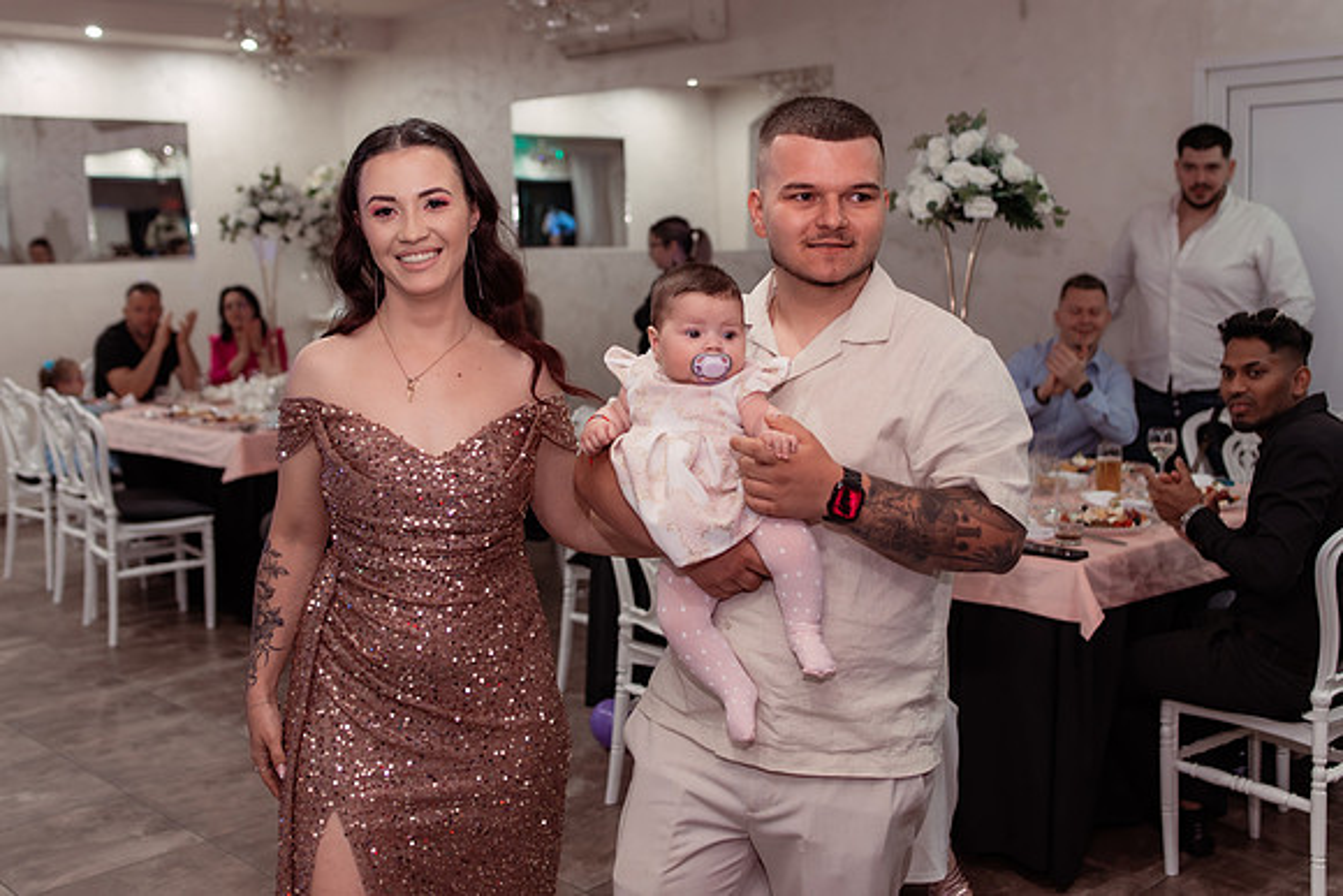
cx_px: 672
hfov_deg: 49.2
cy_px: 393
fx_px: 1465
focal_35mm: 39
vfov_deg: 34.0
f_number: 2.8
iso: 1000
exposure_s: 1/200
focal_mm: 35
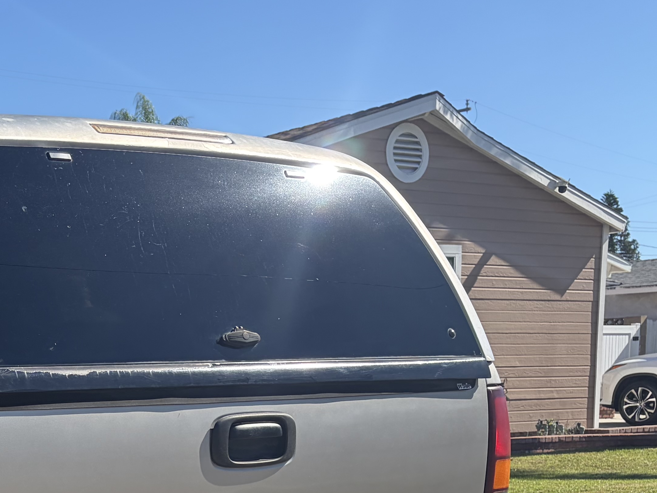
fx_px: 1310
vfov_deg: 20.5
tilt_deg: -5.4
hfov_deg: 26.4
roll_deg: +1.6
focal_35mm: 69
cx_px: -28
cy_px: 506
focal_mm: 5.96
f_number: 1.6
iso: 50
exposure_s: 1/2538
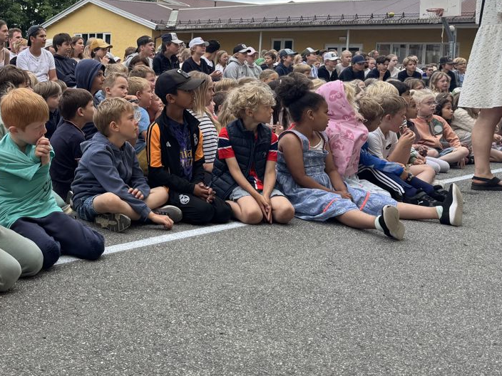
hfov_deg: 39.5
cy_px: 115
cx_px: 66
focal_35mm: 45
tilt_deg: -4.1
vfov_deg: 31.8
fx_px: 653
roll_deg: -1.4
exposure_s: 1/938
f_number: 1.78
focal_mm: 6.76
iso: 80
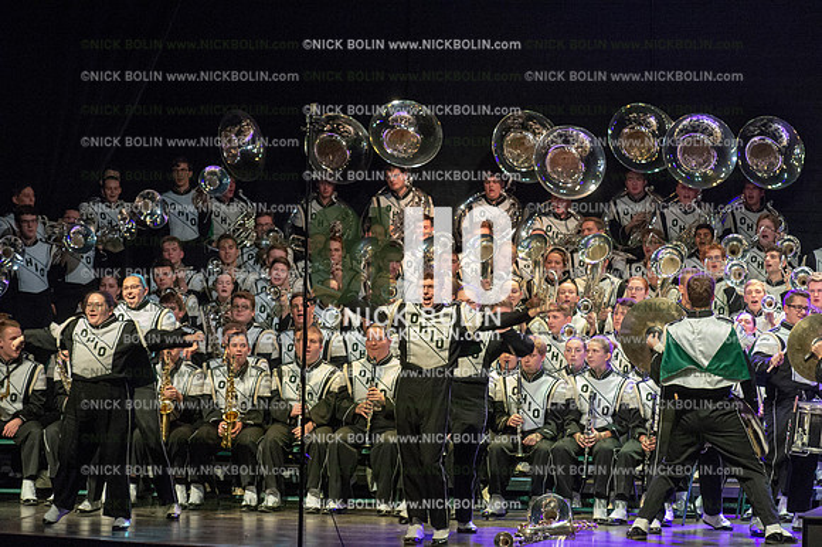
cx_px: 411
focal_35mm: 190
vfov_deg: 7.2
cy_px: 274
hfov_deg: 10.8
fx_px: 4336
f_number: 7.1
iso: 8000
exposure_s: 1/200
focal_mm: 190
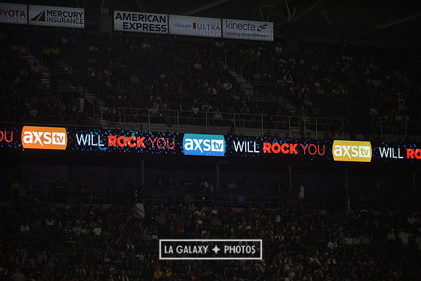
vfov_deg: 6.9
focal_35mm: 200
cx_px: 210
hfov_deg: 10.3
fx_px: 2339
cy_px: 140
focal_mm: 200
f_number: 2.8
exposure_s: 1/3200
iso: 1600
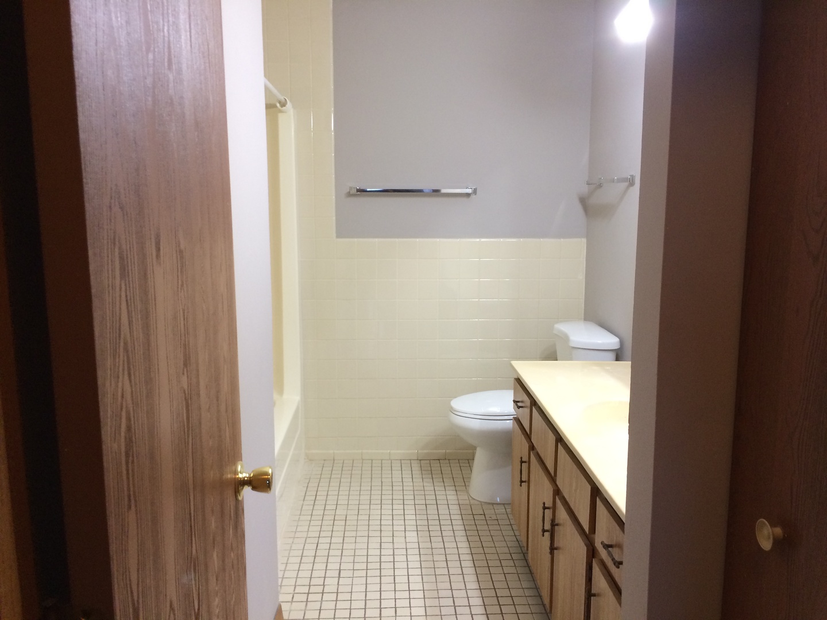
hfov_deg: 60.0
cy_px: 310
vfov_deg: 46.8
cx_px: 414
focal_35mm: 30
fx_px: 717
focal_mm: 4.12
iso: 125
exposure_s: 1/30
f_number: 2.2
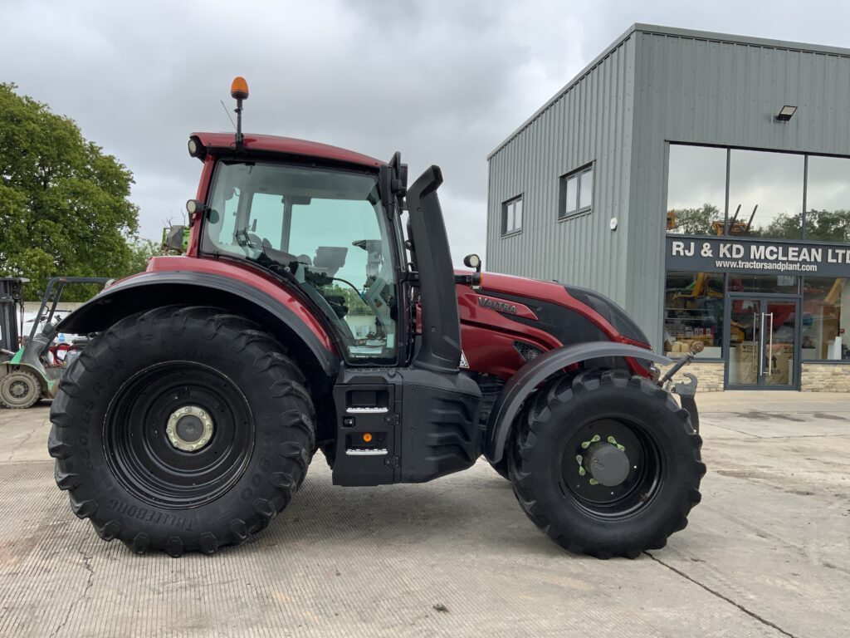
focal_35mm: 29
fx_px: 712
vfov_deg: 48.2
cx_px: 425
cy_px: 319
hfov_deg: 61.7
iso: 16
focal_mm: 3
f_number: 1.8
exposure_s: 1/380
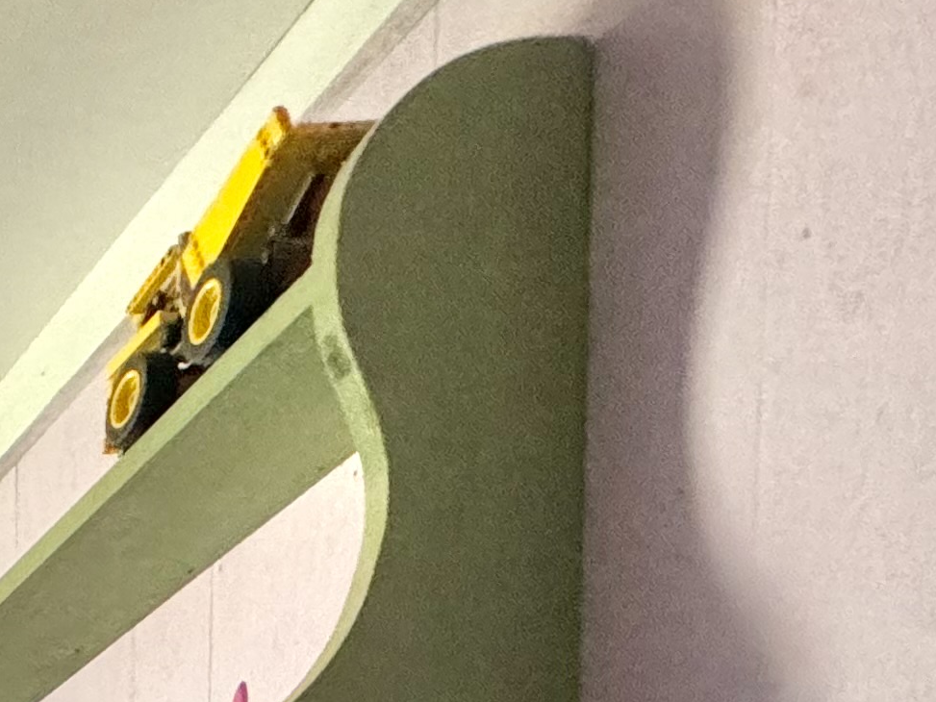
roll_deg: +0.0
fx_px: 1568
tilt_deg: -2.2
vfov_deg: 18.4
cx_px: -802
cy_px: 1336
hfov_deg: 20.8
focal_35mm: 58
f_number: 2.2
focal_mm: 2.22
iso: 400
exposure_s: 1/60
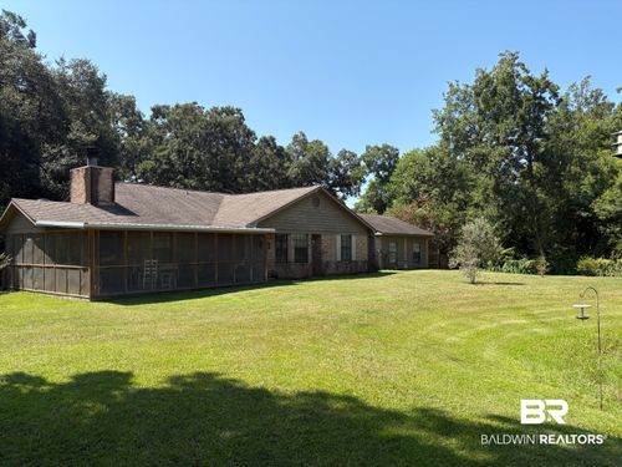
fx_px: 467
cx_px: 311
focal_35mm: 26
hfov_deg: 67.3
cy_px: 234
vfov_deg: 53.1
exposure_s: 1/1848
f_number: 1.6
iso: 50
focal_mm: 5.96
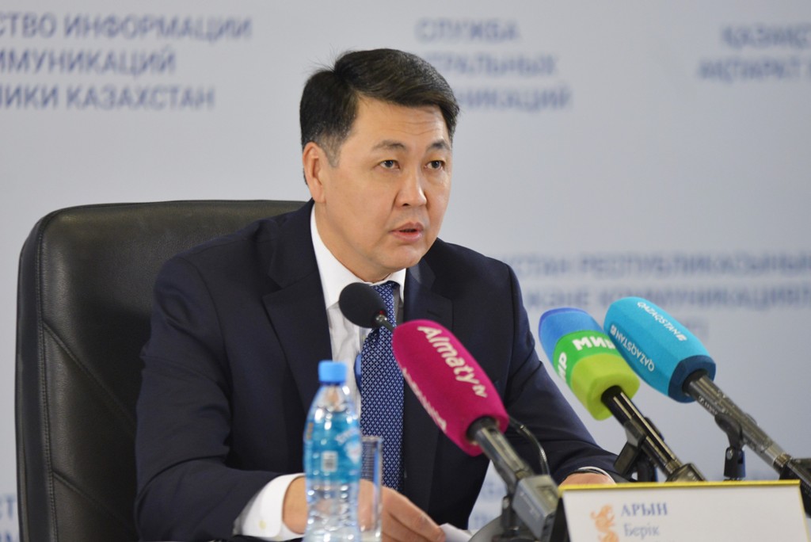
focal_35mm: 200
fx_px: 4508
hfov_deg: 10.3
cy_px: 271
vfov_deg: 6.9
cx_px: 406
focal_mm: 200
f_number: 3.2
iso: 1600
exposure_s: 1/160
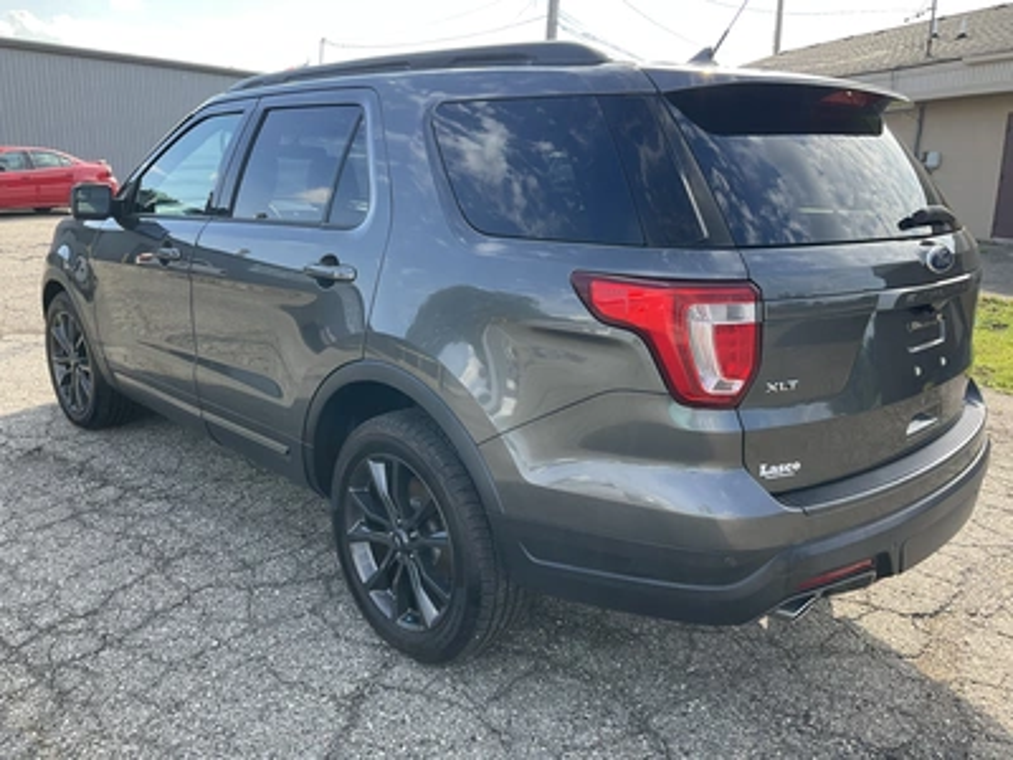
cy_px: 380
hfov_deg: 61.7
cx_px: 506
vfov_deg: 48.2
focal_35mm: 29
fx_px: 849
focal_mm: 3
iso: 25
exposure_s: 1/428
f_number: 1.8
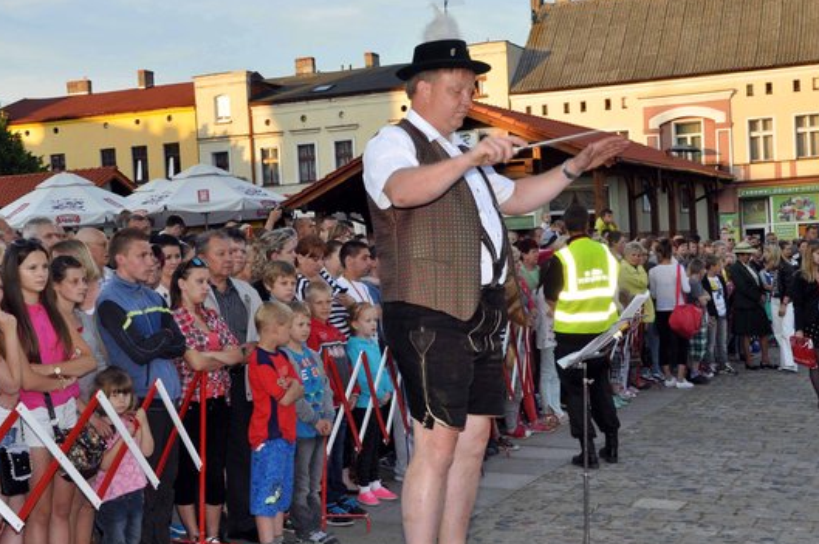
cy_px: 277
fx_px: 1340
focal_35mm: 59
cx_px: 384
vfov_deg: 22.9
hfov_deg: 34.0
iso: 640
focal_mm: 32
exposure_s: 1/160
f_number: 16
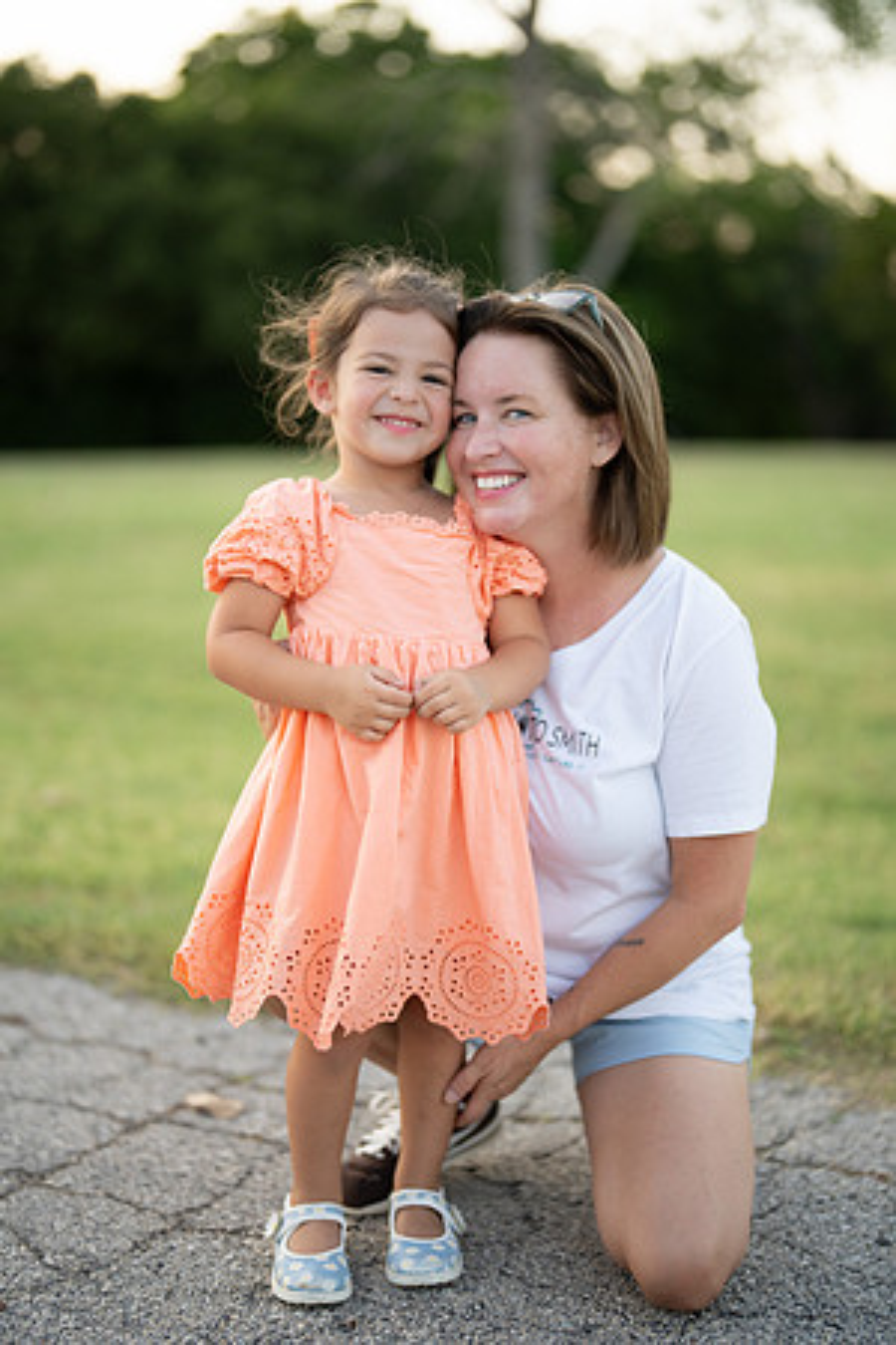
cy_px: 672
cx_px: 448
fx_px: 1867
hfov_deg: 27.0
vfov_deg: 39.6
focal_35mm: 50
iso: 250
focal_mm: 50
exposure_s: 1/1000
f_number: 1.2
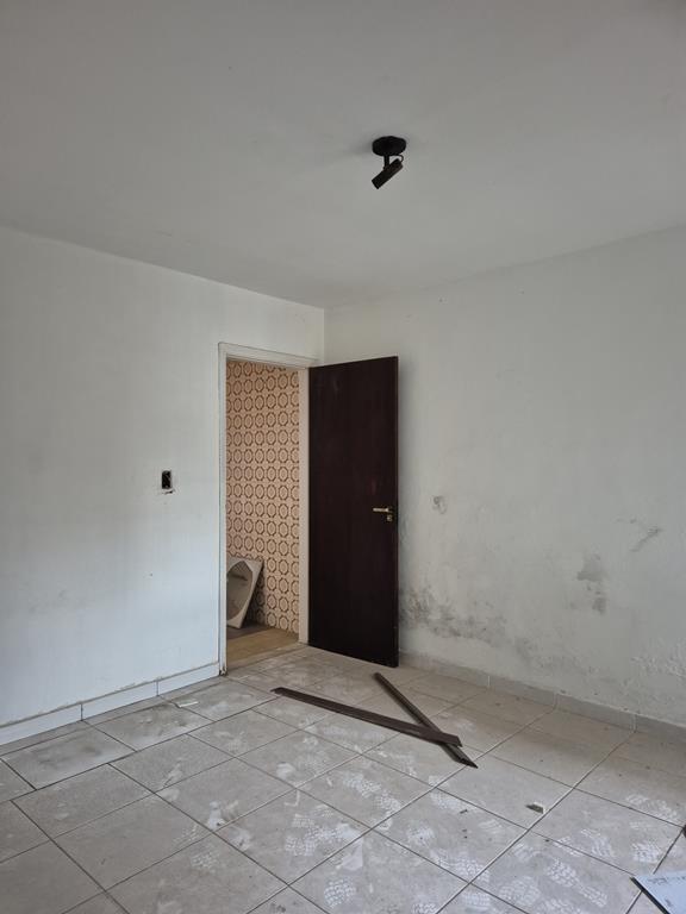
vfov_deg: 73.9
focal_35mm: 23
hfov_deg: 58.9
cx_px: 343
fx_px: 608
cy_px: 457
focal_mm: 5.4
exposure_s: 1/60
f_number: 1.8
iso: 640
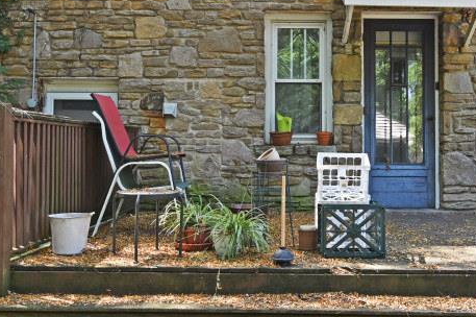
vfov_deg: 29.1
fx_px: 608
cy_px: 122
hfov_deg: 42.5
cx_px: 289
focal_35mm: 46
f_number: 5.6
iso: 180
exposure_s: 1/125
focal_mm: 14
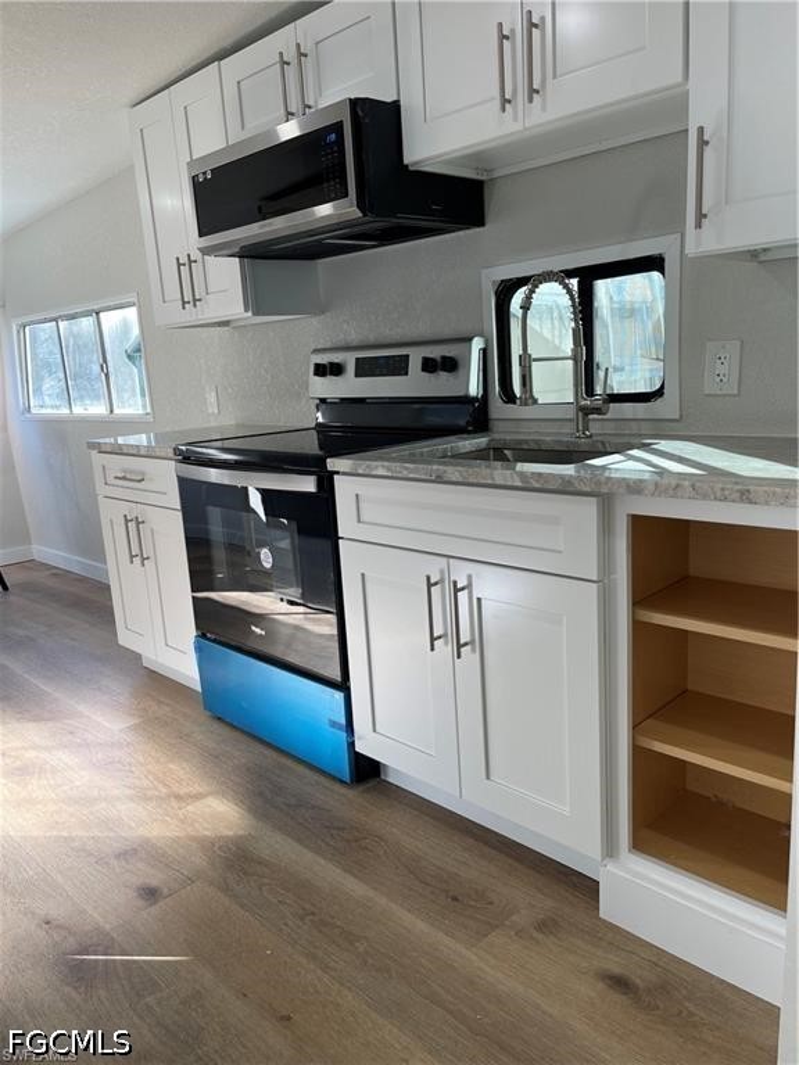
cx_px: 400
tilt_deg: -12.8
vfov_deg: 67.3
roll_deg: +3.3
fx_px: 800
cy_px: 532
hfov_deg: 53.1
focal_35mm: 26
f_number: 1.6
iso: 32
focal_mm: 5.1
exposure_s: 1/125
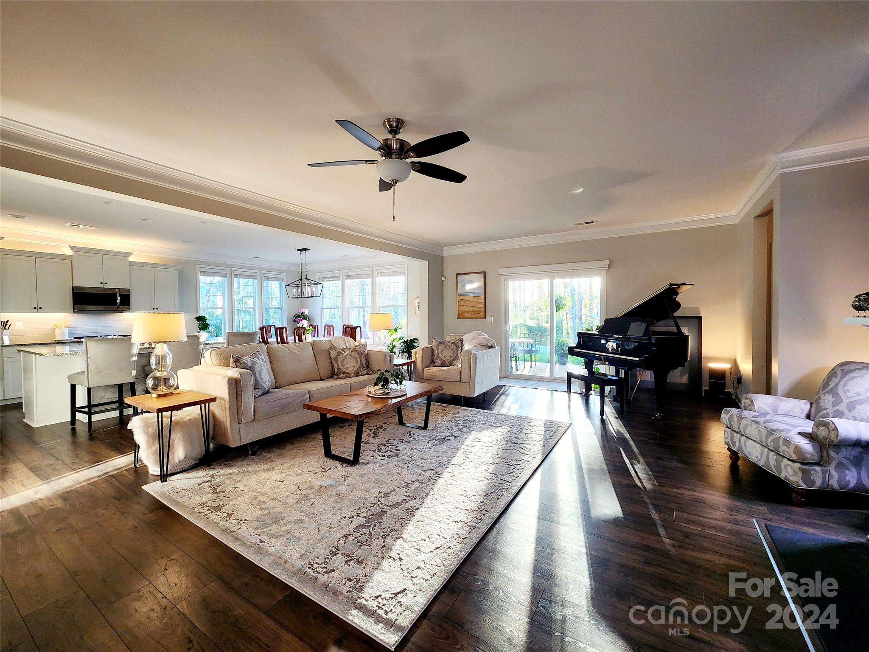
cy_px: 326
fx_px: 326
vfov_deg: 89.9
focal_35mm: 13
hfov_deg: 106.2
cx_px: 434
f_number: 2.2
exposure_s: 1/60.2
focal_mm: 2.2
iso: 200
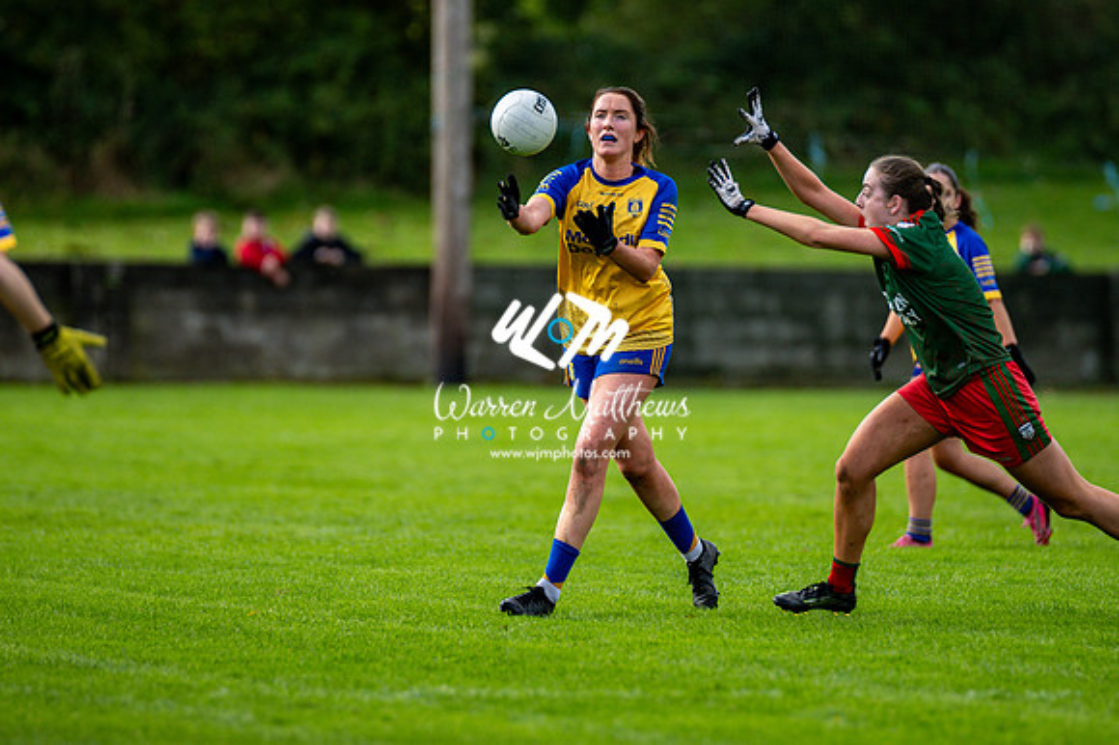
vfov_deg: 3.1
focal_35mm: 450
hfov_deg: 4.6
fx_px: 13979
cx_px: 560
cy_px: 372
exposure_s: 1/2500
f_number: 2.8
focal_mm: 300
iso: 280
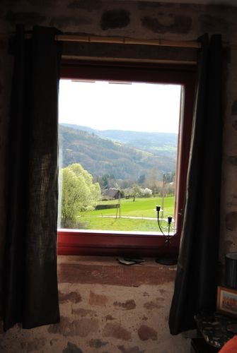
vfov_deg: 41.1
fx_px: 472
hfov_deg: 28.2
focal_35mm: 48
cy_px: 176
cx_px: 118
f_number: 4.5
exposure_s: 1/160
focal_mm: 32
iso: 100
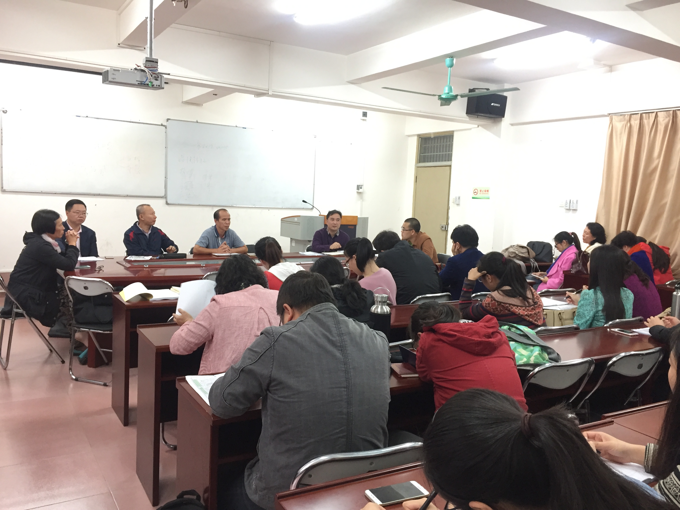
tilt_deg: -4.1
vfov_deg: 48.2
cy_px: 255
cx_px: 340
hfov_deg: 61.7
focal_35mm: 29
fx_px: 570
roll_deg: -2.0
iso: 160
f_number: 2.2
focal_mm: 4.15
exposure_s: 1/33
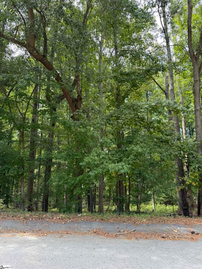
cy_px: 134
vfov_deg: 71.6
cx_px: 101
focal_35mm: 24
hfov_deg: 56.8
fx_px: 187
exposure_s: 1/327
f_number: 1.78
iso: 100
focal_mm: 6.76
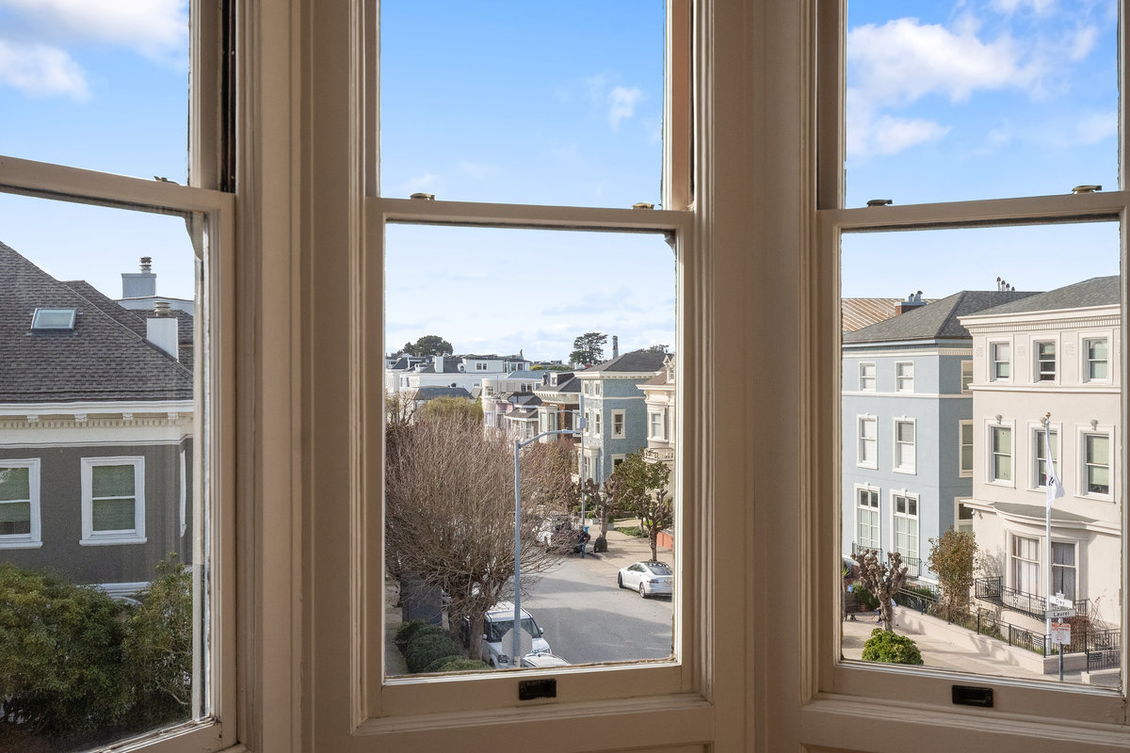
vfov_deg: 36.9
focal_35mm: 36
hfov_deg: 53.1
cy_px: 376
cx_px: 565
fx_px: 1130
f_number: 8
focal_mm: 24
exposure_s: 1/250
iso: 800
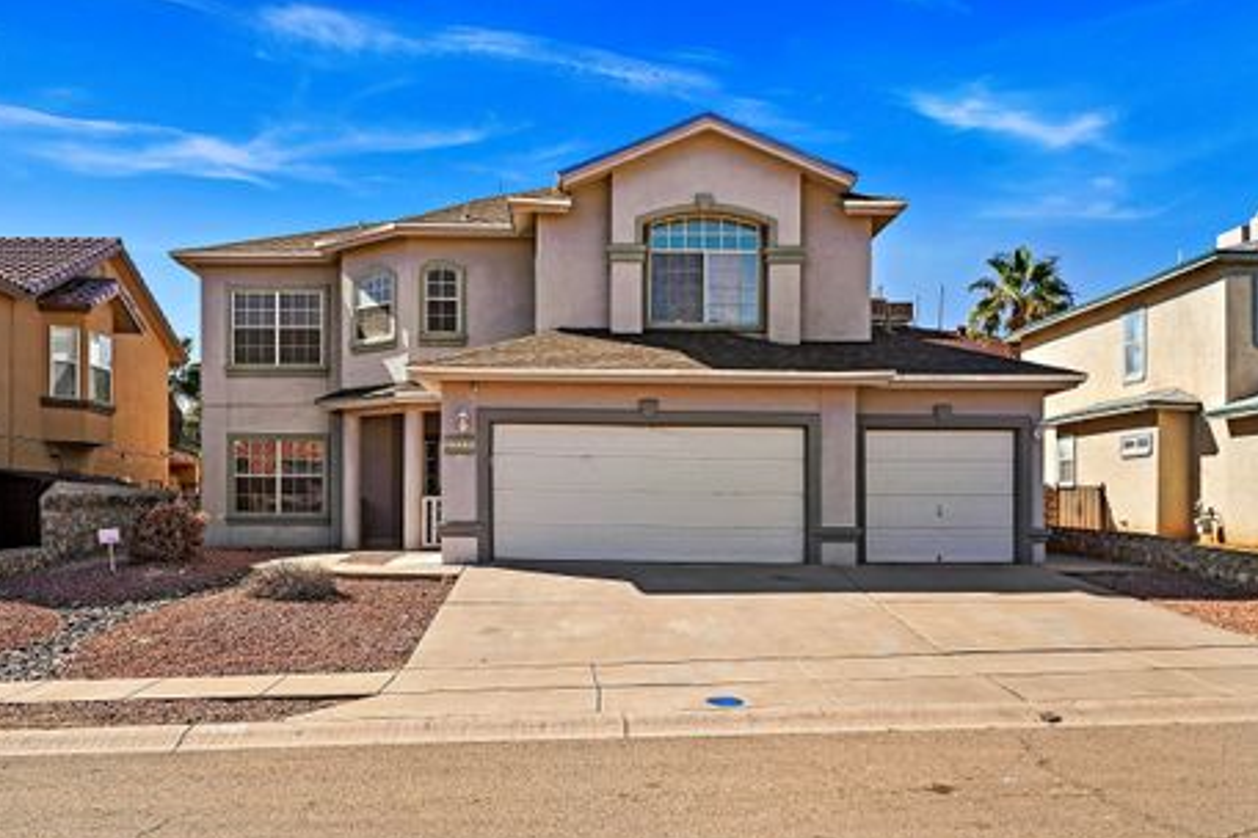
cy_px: 453
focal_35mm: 34
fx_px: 1188
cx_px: 585
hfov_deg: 55.7
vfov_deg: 38.9
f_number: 8
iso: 100
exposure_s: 1/100
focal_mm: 31
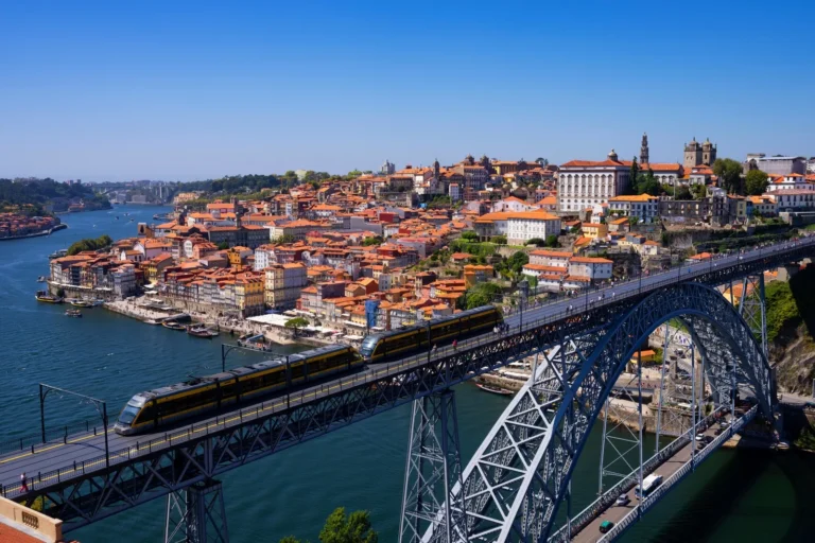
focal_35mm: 35
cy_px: 272
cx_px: 408
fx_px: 792
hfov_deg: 54.4
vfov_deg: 37.9
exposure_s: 1/160
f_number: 11
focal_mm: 35
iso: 100
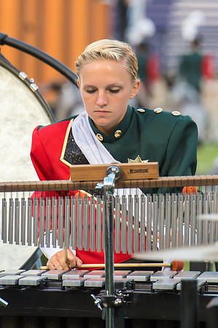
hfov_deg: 3.5
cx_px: 116
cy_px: 115
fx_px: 3549
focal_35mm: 390
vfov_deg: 5.3
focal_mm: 200
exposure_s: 1/640
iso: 3200
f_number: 5
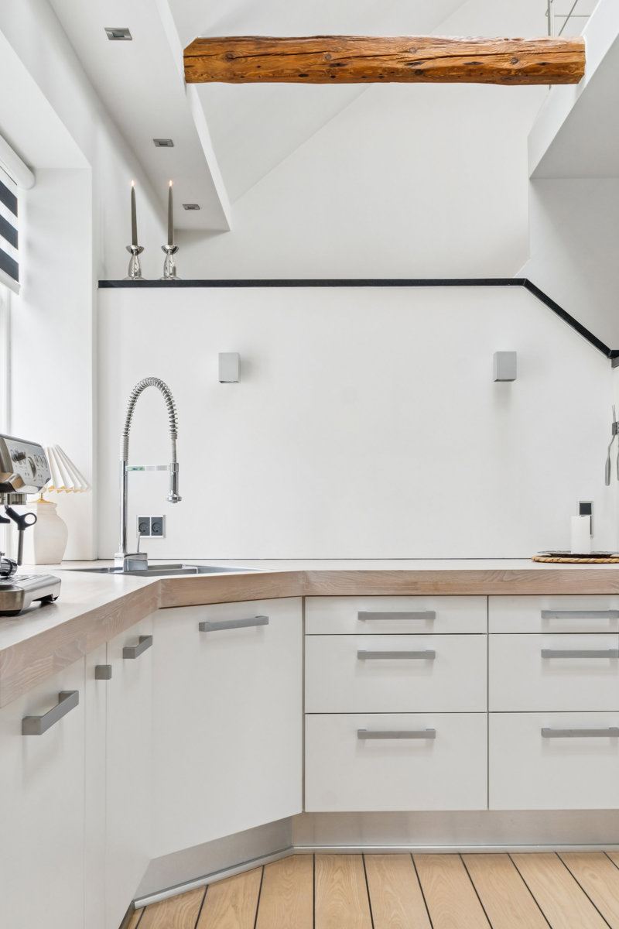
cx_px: 310
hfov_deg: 38.4
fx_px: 890
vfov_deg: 55.1
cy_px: 464
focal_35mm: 34
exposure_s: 1/8
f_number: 8
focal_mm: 23
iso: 200
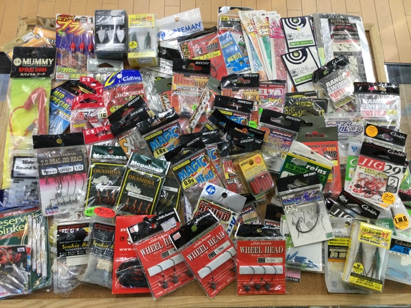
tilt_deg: -71.7
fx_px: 368
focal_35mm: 31
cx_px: 206
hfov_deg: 58.4
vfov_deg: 45.4
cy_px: 154
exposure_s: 1/30
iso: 40
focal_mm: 3.3
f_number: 2.4
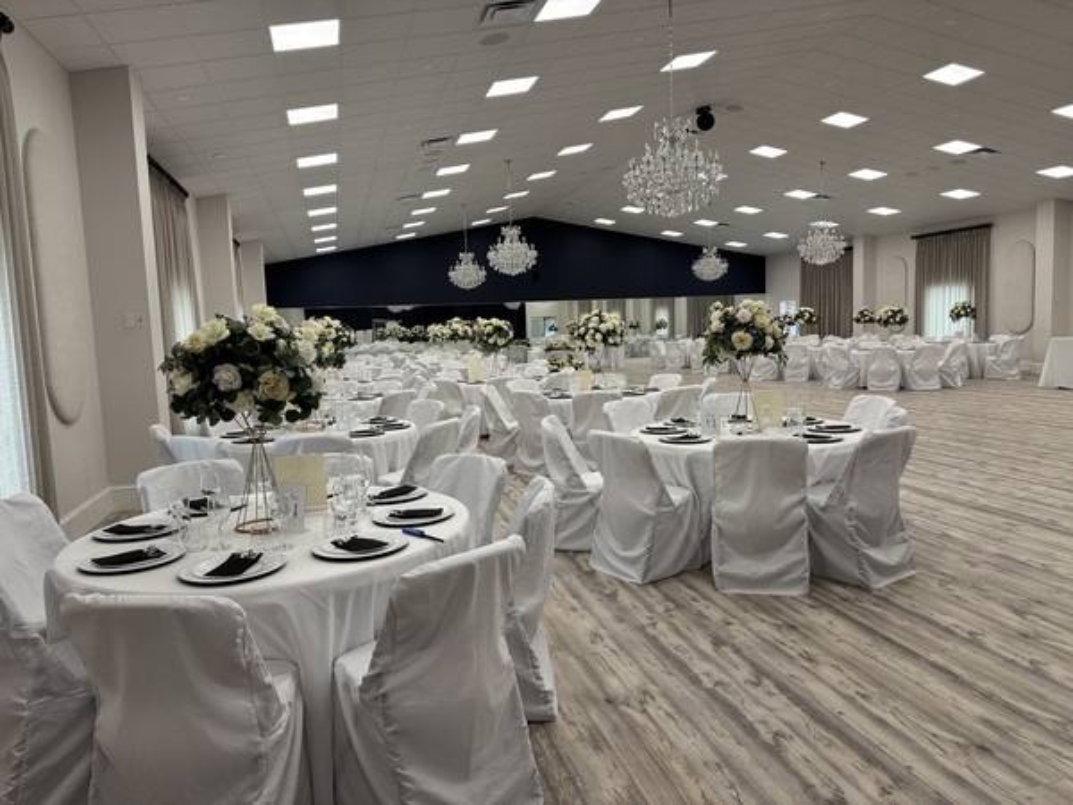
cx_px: 536
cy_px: 402
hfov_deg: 71.6
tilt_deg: -6.5
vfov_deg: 56.8
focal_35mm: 24
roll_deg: +1.7
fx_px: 744
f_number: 1.78
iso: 160
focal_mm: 6.76
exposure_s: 1/120
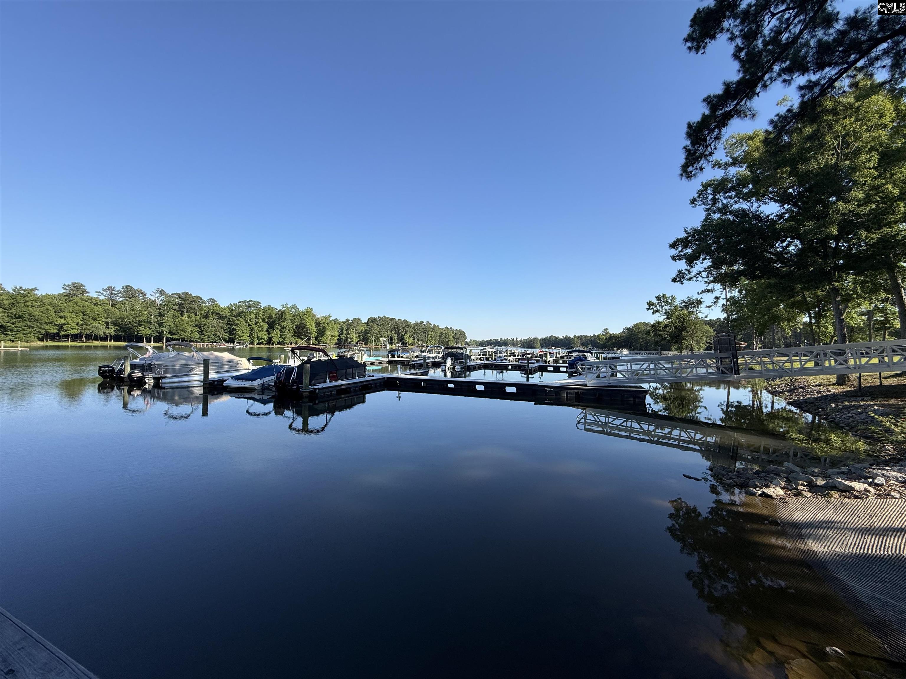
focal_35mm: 14
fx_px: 366
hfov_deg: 102.1
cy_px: 340
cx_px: 453
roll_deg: -1.4
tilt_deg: +0.3
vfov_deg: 85.7
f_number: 2.2
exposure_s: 1/1534
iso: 50
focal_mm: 2.22
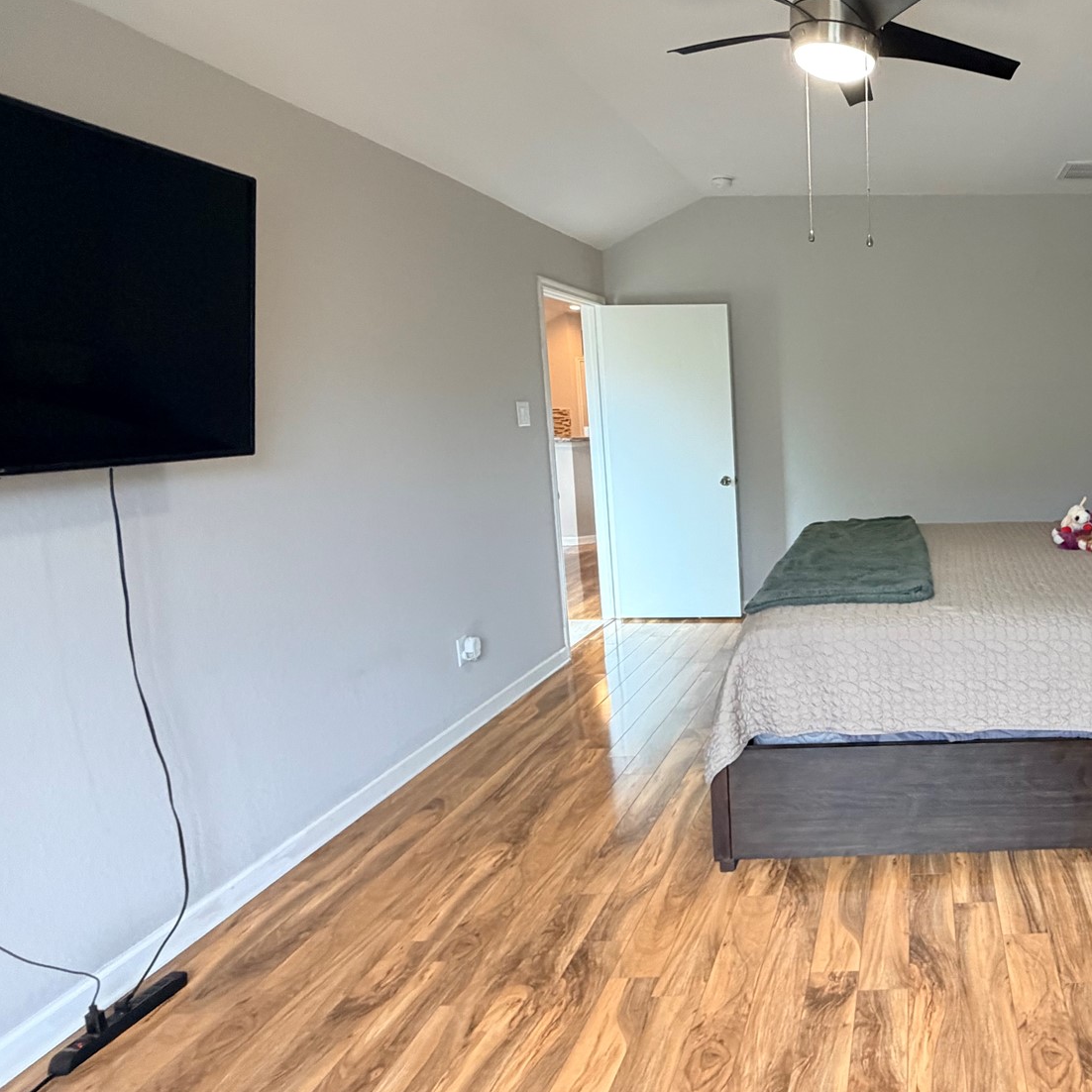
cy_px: 513
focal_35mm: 23
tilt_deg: -7.7
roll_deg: +0.8
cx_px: 950
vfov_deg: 67.2
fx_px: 821
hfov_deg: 59.0
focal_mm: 2.22
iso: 500
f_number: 2.2
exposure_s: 1/60
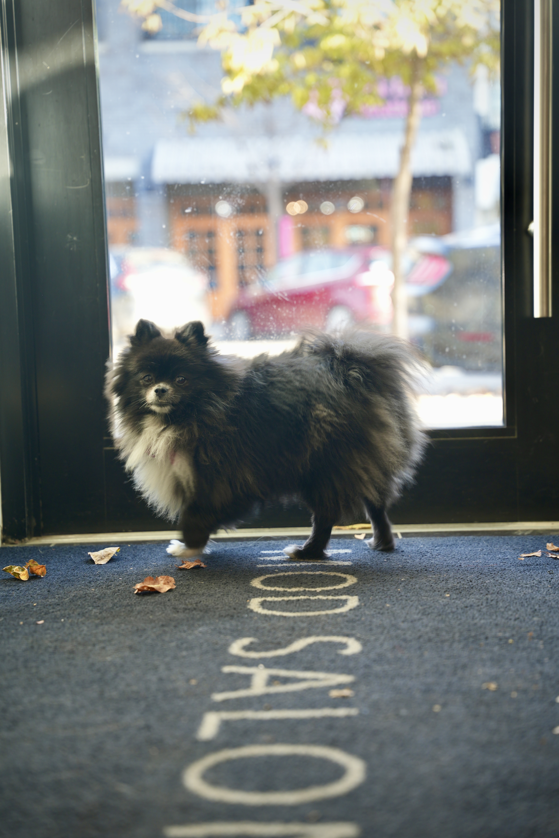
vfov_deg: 28.8
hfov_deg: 19.5
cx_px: 280
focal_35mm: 70
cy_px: 419
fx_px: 1630
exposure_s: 1/80
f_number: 2.8
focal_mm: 70
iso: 160
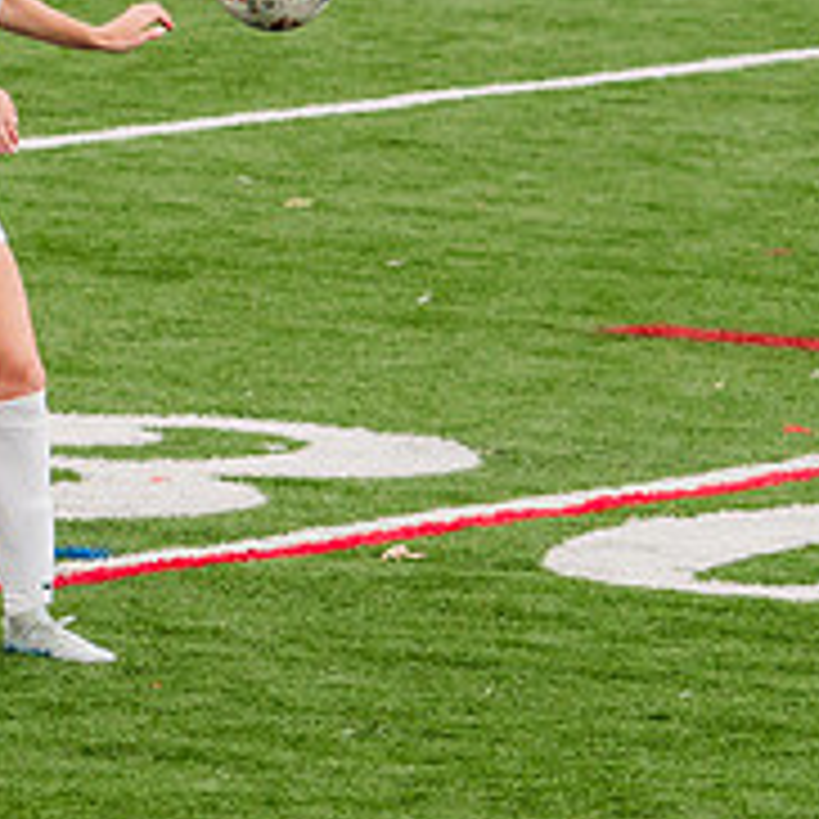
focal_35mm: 805
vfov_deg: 2.2
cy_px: 134
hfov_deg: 2.2
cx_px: 8
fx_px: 21548
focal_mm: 200
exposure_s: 1/1600
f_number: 5.6
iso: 640
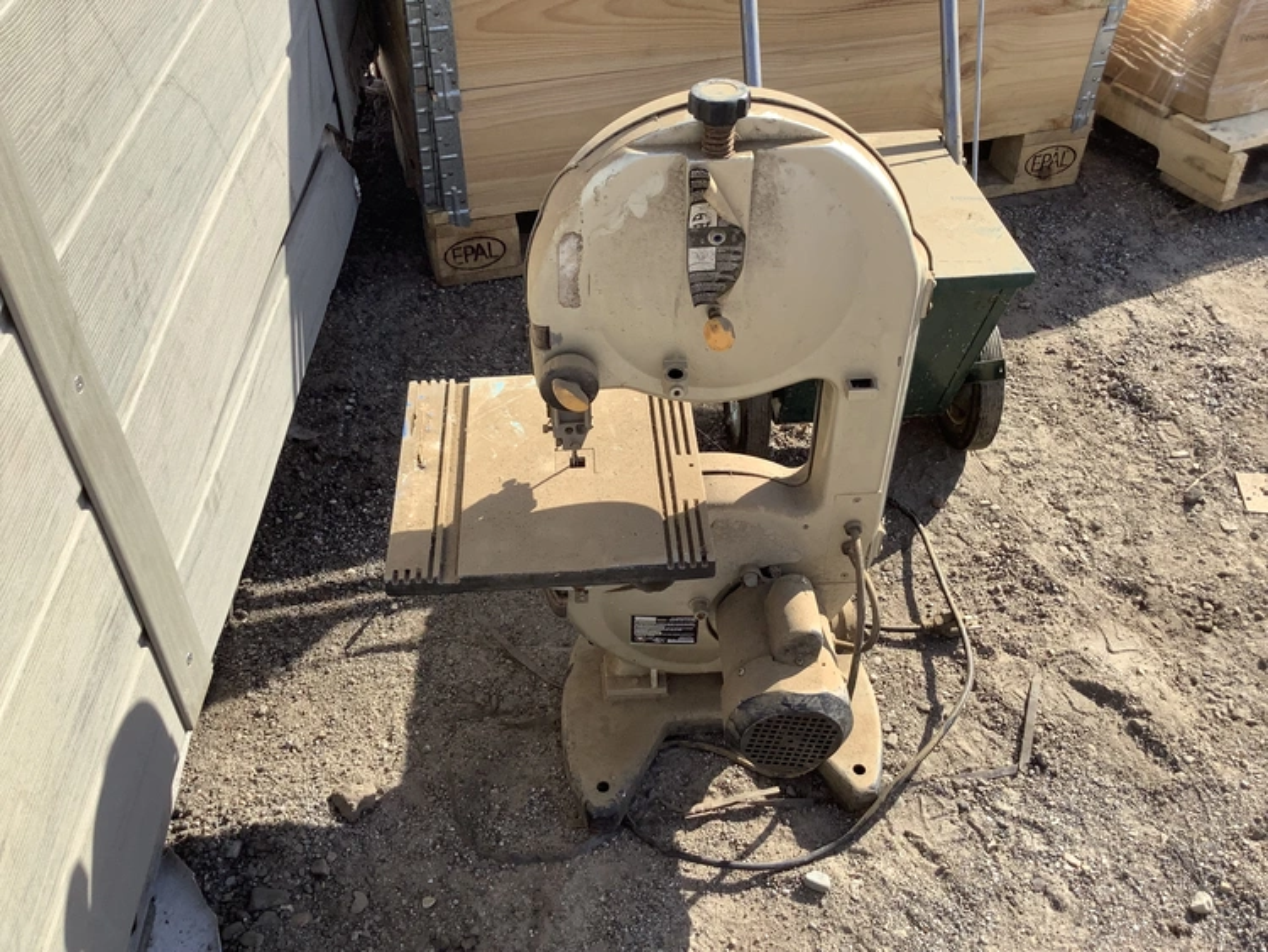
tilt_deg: -45.9
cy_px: 476
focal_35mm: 31
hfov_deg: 58.3
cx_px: 634
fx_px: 1136
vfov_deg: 45.5
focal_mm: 3.3
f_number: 2.4
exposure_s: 1/769
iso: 25
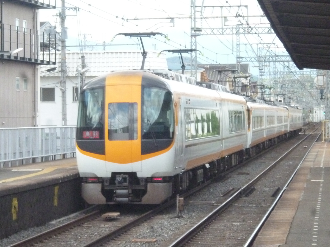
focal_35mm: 166
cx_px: 165
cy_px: 124
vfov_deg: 8.9
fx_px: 1583
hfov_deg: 11.9
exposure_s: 1/250
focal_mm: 20
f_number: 6.5
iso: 800
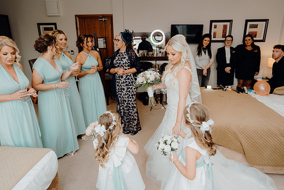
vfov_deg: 53.2
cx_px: 142
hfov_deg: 73.7
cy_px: 95
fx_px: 189
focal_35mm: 24
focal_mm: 24
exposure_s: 1/160
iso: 250
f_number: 3.5
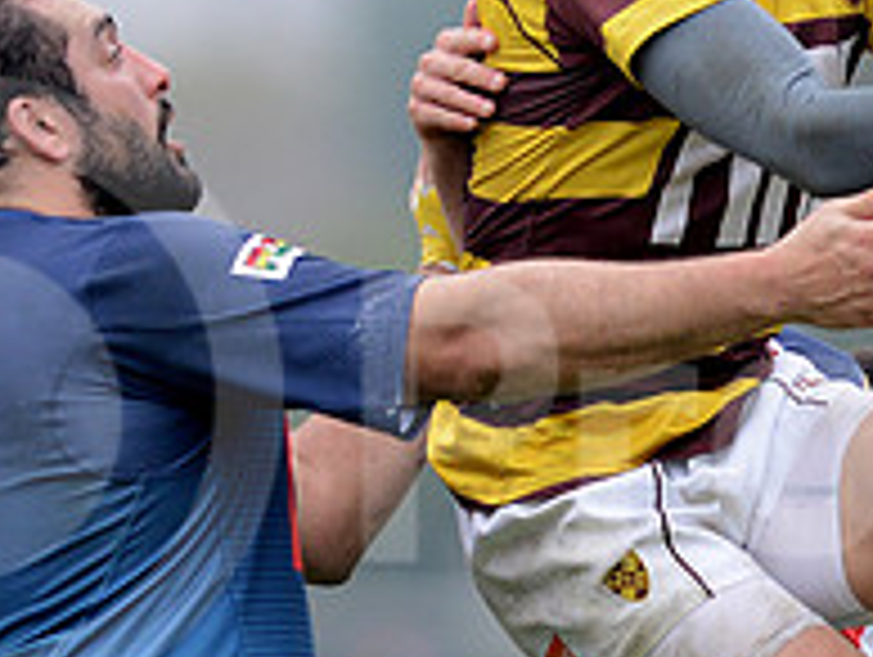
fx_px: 30478
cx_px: 724
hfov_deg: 1.6
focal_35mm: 1207
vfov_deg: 1.2
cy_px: 407
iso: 800
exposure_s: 1/1000
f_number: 4
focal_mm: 420
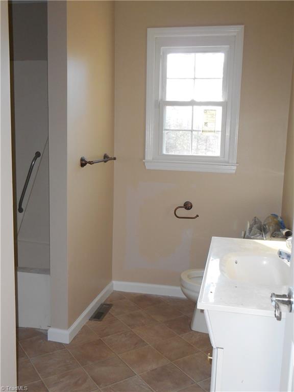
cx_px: 147
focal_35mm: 35
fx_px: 396
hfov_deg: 40.7
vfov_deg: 52.6
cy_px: 196
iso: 220
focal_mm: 6.3
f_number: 3.7
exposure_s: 1/30
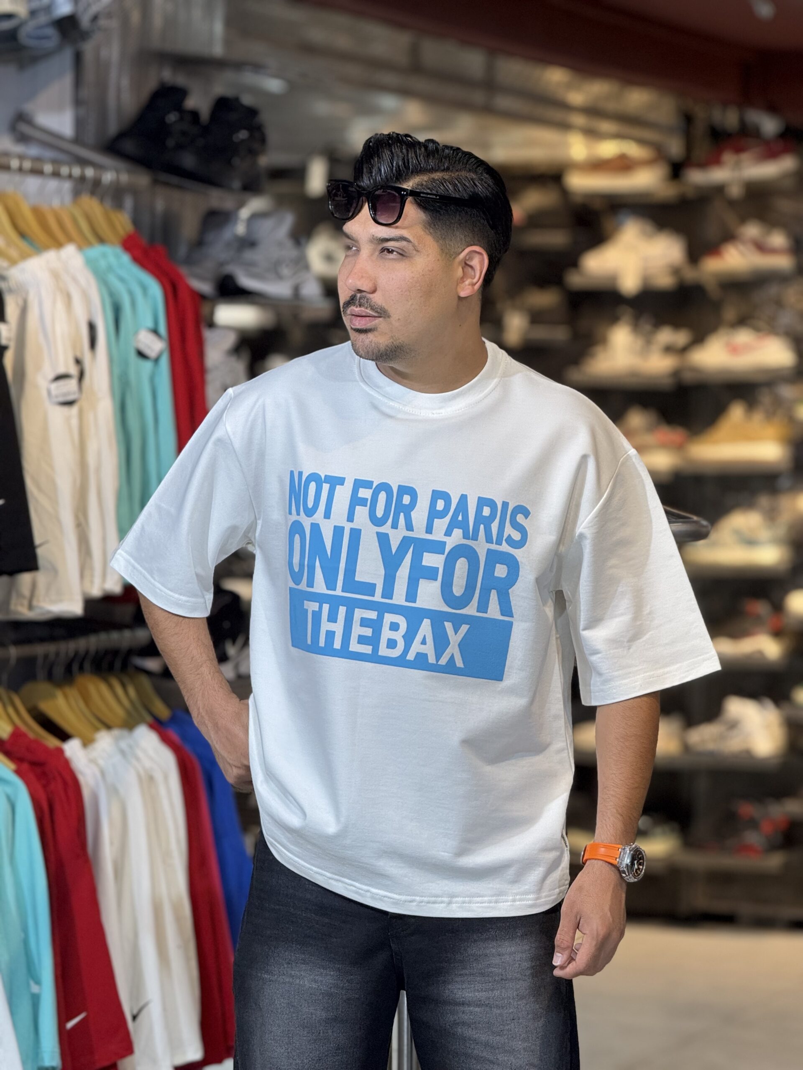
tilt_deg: -2.6
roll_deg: -1.2
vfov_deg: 16.4
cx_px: 402
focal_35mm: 120
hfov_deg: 12.3
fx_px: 3712
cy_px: 535
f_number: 2.8
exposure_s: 1/100
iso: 125
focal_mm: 15.66
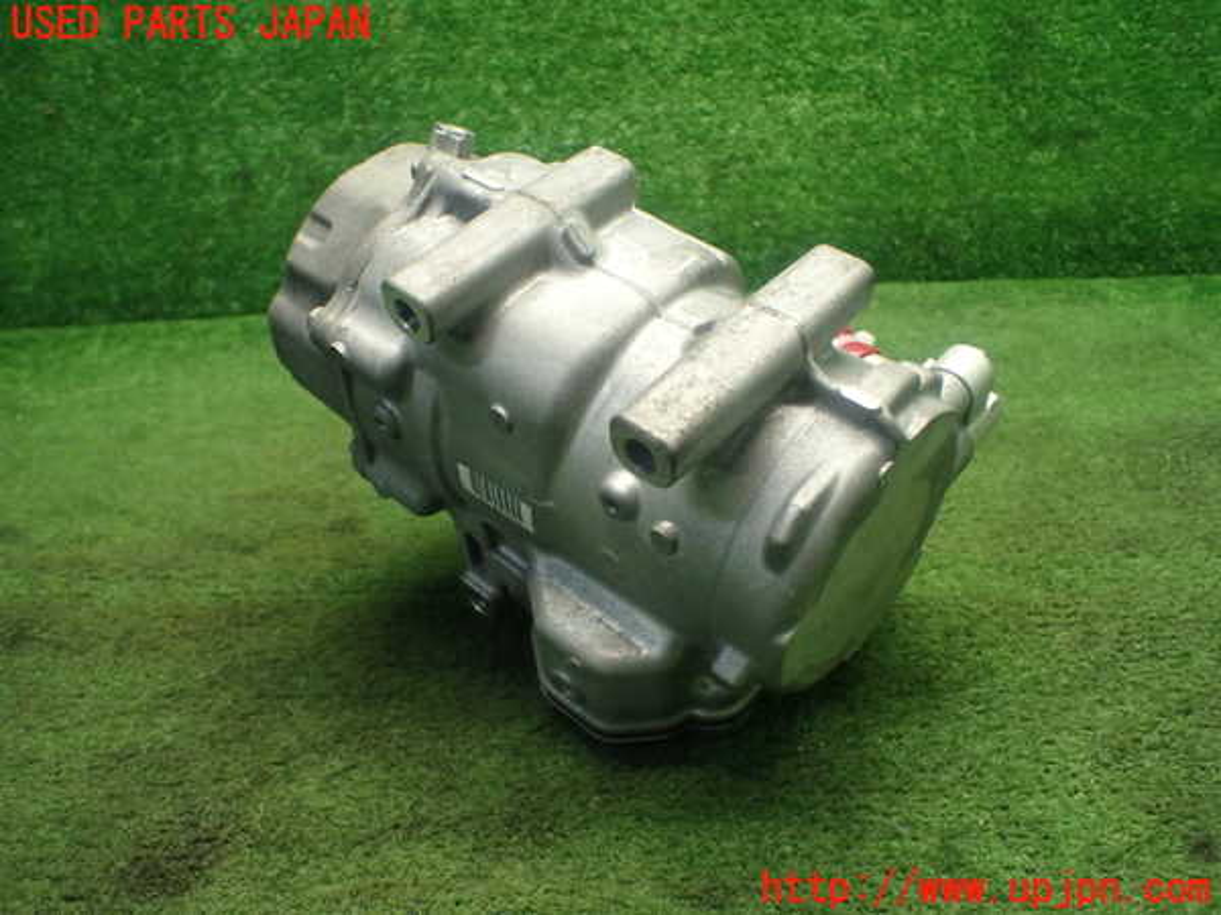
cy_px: 458
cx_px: 610
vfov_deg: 46.8
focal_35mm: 30
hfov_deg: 60.0
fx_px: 1058
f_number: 2.3
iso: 640
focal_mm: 5.4
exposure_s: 1/125
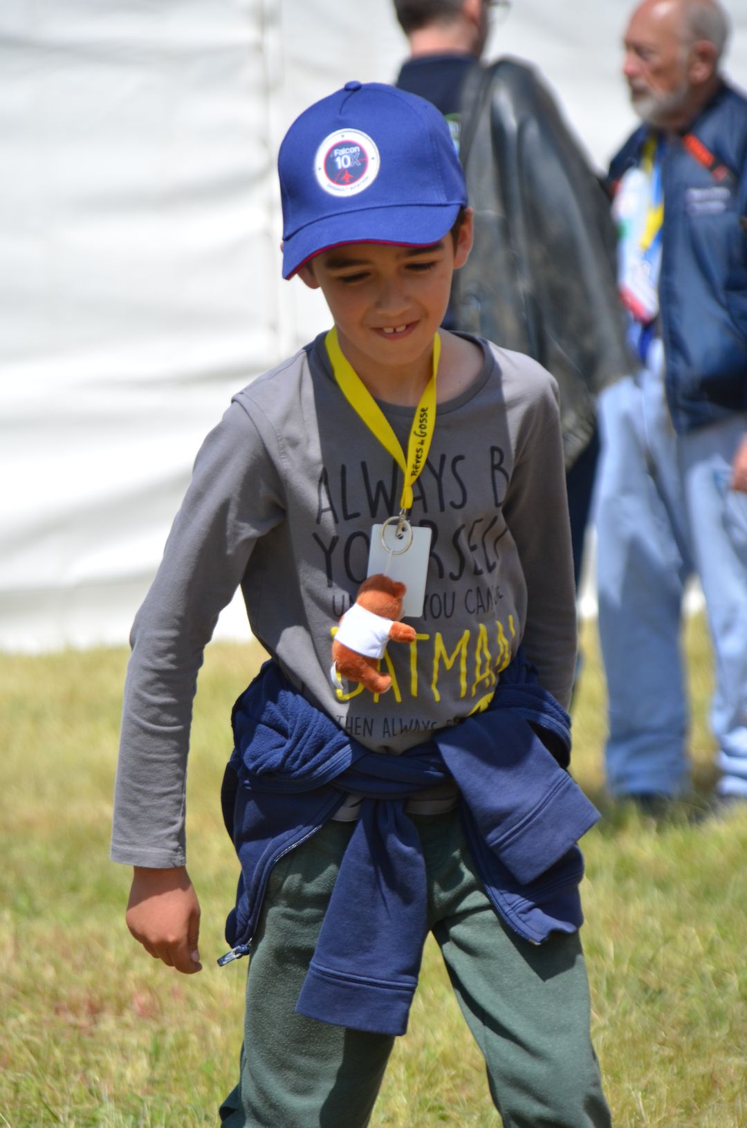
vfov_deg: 8.3
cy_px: 564
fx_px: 7739
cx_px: 374
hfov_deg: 5.5
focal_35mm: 248
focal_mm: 165
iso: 400
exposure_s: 1/1600
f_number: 6
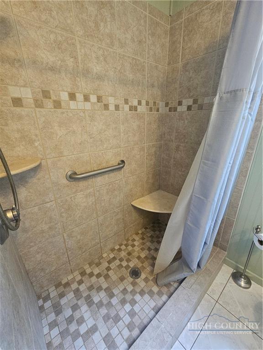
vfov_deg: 106.2
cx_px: 132
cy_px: 175
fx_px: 132
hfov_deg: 89.9
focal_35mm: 13
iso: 500
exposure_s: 1/30
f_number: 2.2
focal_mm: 2.2
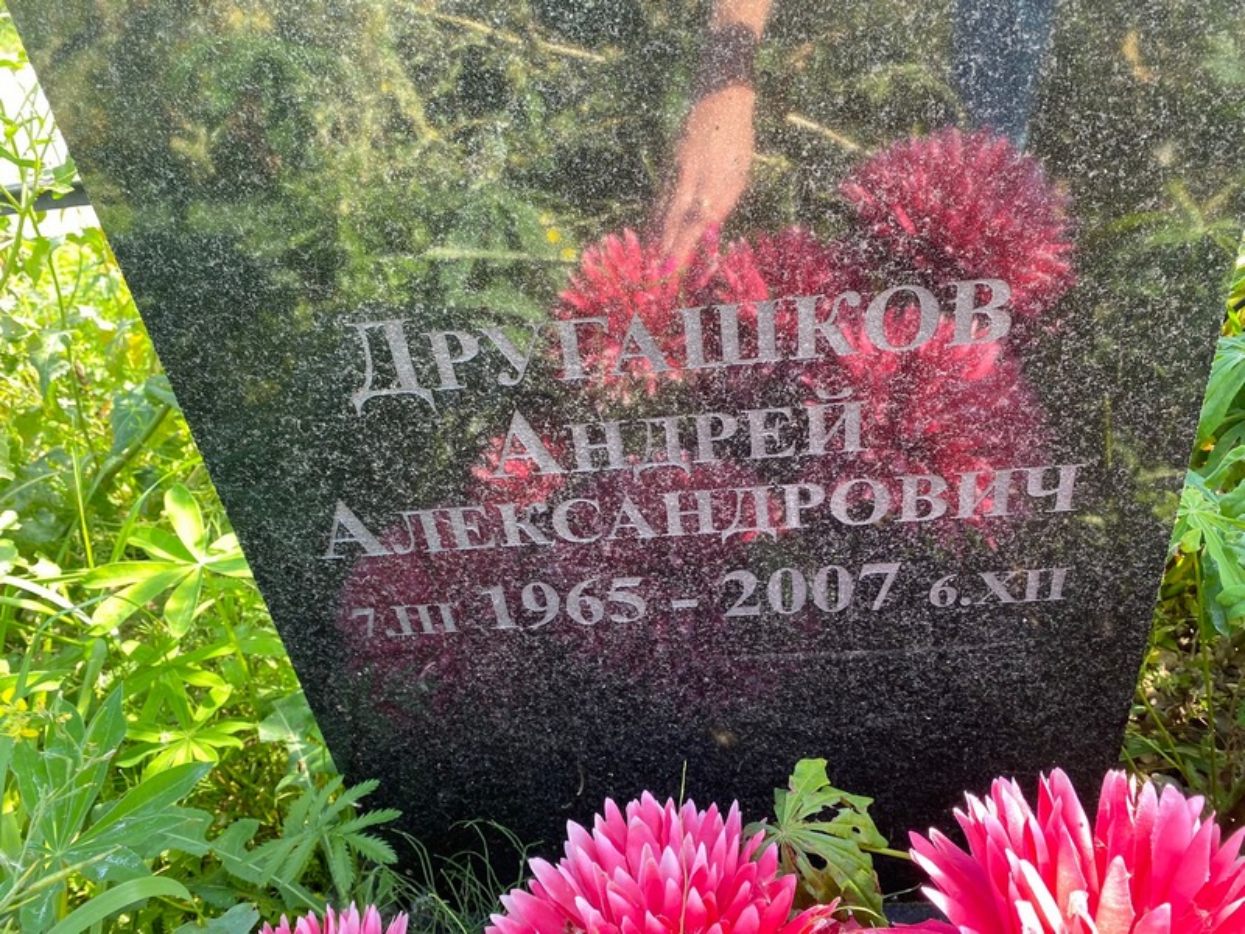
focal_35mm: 26
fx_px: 935
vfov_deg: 53.1
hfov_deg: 67.3
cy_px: 467
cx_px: 622
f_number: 1.8
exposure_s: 1/122
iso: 64
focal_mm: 4.25
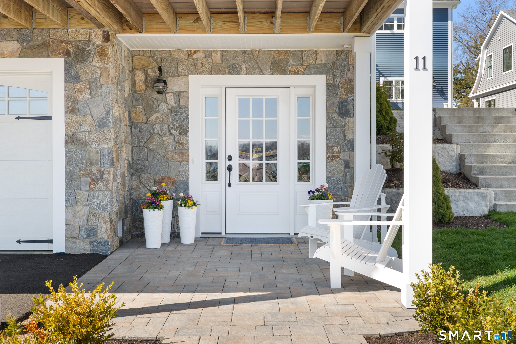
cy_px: 172
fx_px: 602
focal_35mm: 42
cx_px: 258
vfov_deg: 31.9
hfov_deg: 46.4
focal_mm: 28
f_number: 8
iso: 320
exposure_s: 1/100
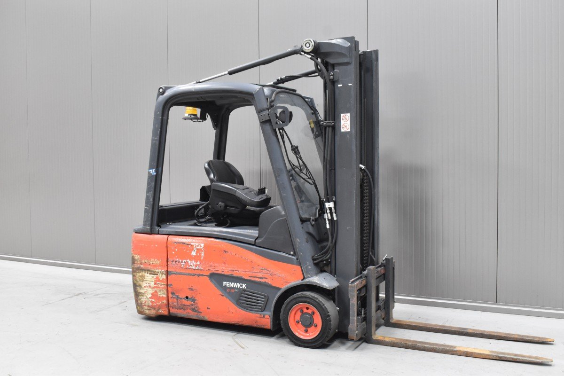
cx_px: 282
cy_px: 188
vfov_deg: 36.9
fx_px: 564
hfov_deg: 53.1
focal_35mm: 36
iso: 1600
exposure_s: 1/15
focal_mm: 24
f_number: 6.3
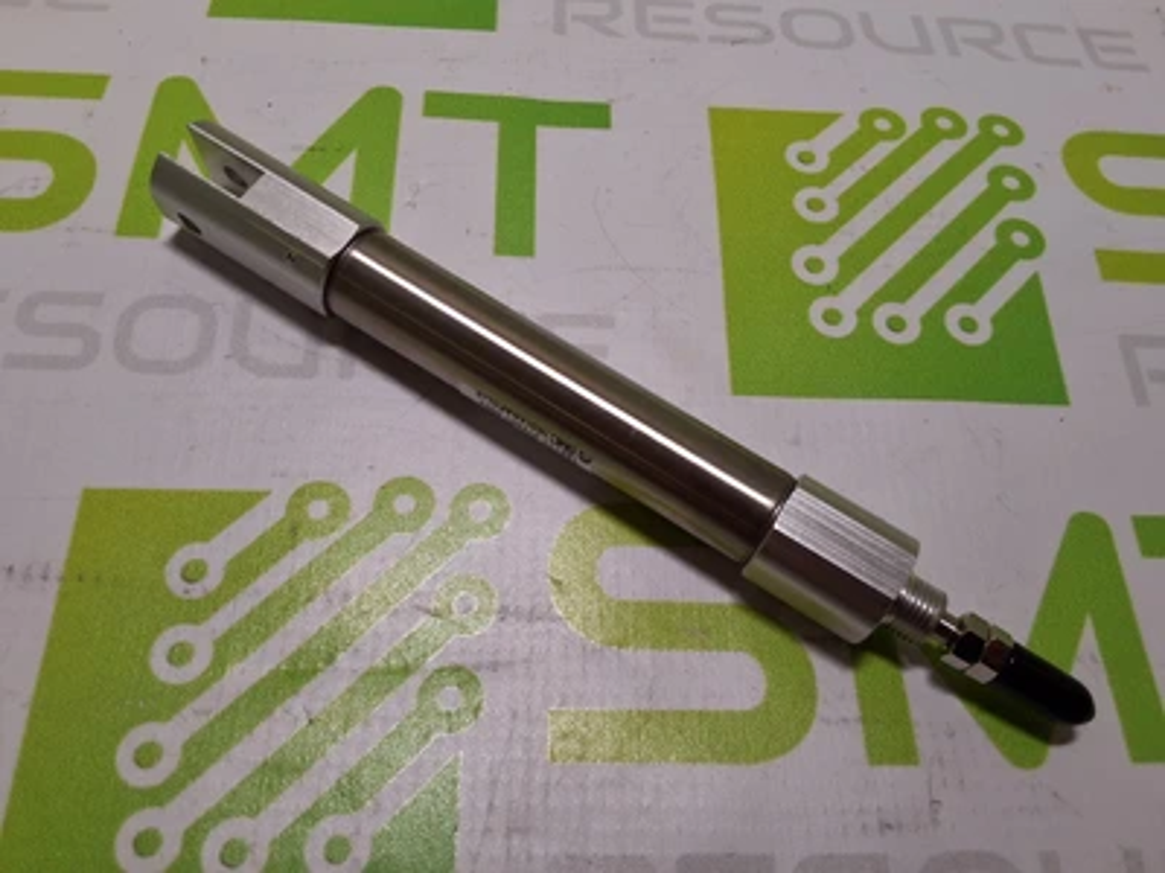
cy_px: 436
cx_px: 582
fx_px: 942
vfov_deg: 49.7
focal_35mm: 28
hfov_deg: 63.4
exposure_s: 1/135
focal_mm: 2.91
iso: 32
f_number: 1.9
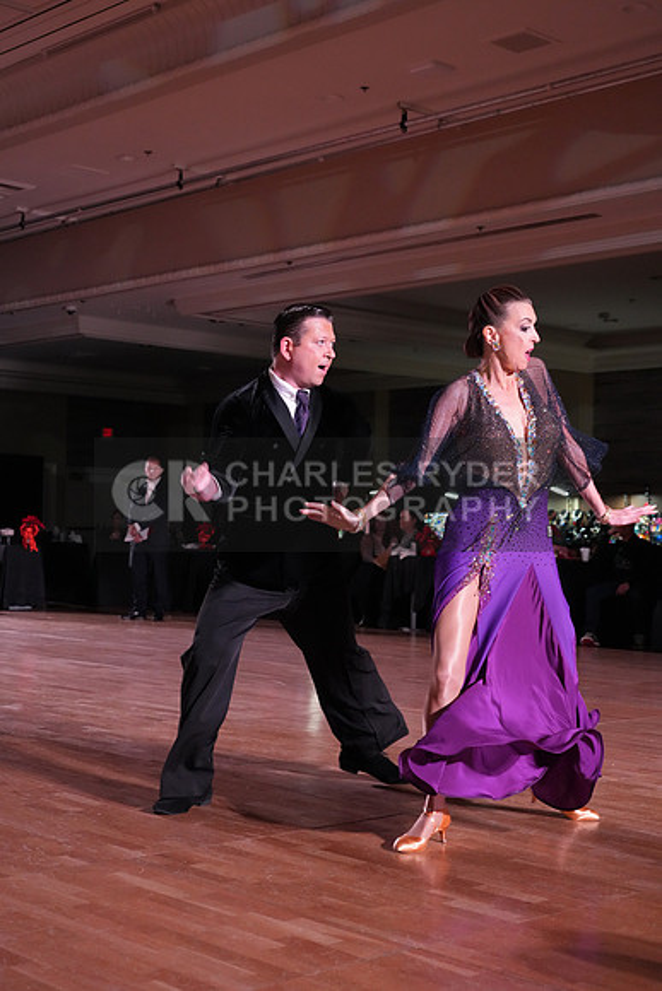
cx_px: 331
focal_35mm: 50
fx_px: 1378
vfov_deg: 39.6
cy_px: 496
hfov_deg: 27.0
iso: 5000
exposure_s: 1/320
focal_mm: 50
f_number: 5
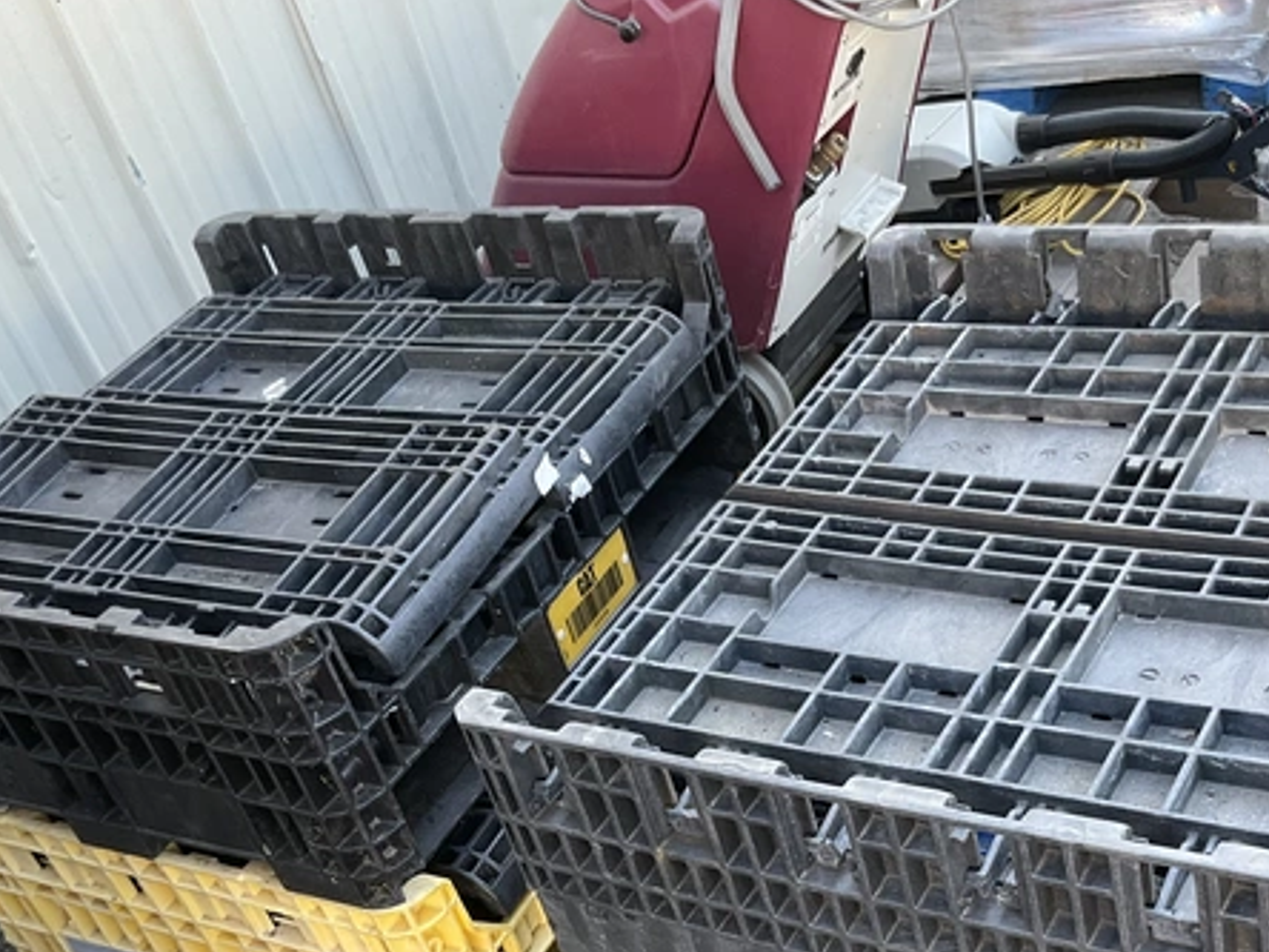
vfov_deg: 29.1
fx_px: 1796
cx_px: 723
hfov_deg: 38.8
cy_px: 750
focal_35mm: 49
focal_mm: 3
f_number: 1.8
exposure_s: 1/122
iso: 40
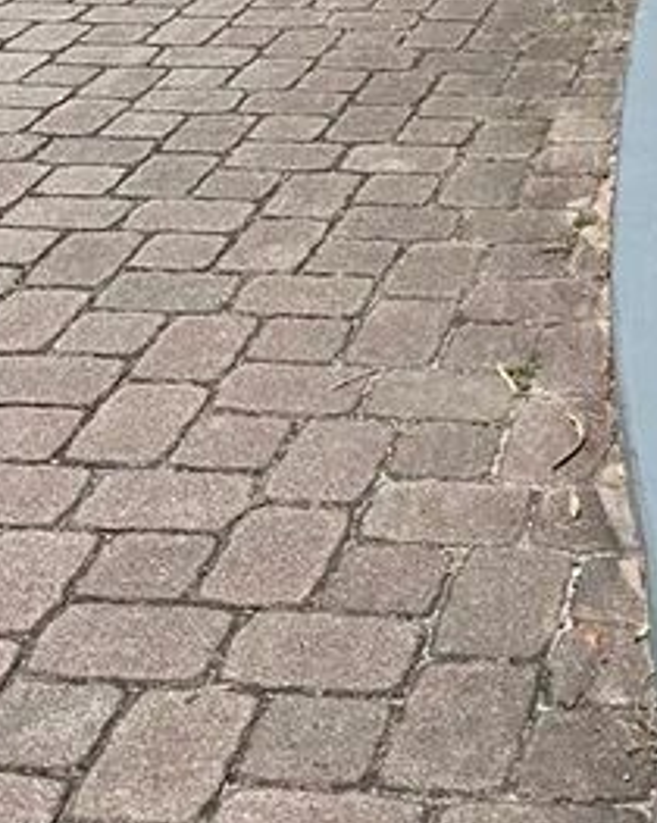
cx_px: 773
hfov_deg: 19.1
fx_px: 1849
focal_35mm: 76
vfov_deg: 21.4
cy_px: -390
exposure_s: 1/4184
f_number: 1.78
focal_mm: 6.86
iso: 80
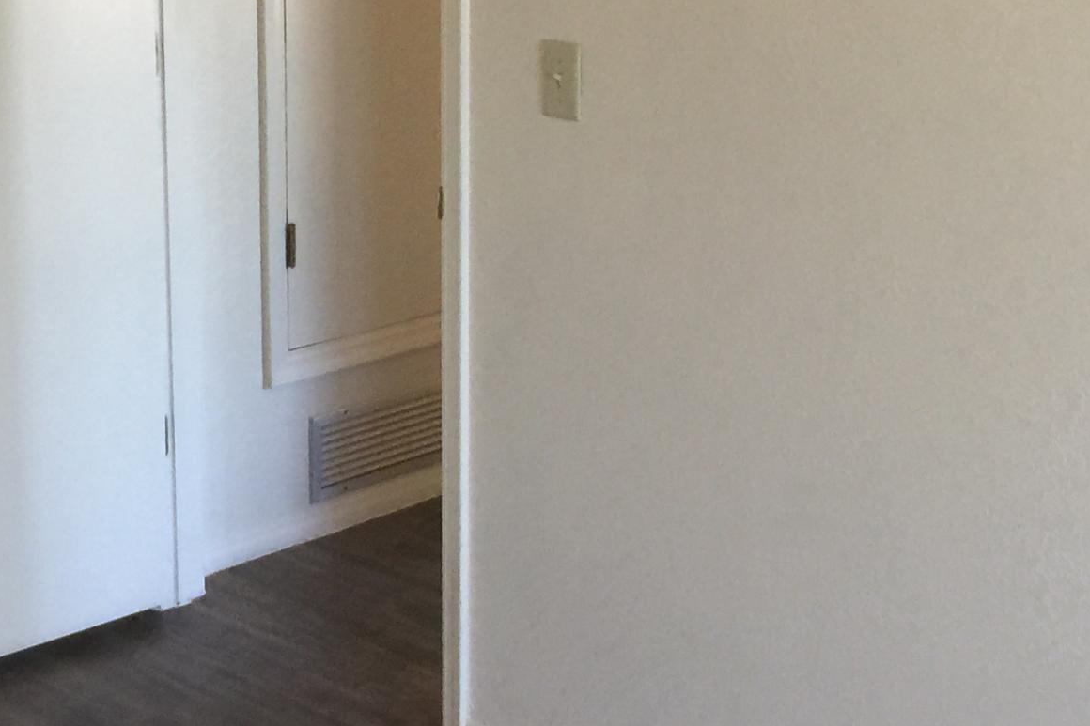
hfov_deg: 25.7
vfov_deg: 17.3
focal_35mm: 78
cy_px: 123
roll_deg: -0.6
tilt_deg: -10.5
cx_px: 292
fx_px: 2361
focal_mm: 4.15
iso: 64
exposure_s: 1/15
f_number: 2.2
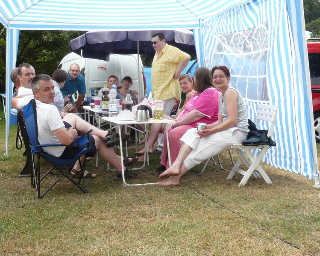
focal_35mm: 45
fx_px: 426
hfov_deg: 41.0
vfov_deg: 33.4
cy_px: 120
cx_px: 132
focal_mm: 5.8
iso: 100
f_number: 2.8
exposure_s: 1/125
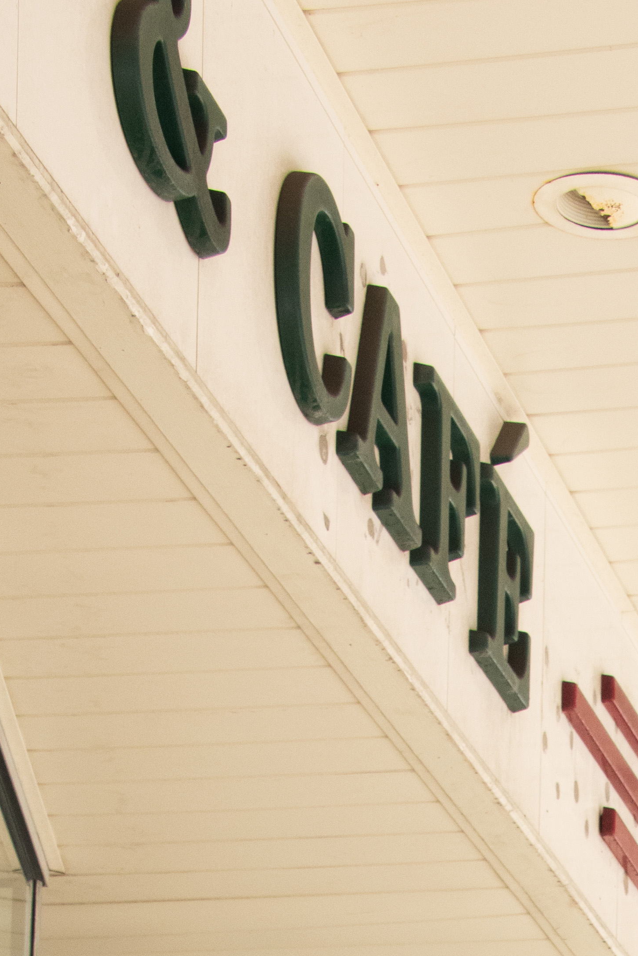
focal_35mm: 152
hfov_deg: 9.0
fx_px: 4038
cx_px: 688
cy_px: 1562
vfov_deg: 12.6
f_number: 11
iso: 1000
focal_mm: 45
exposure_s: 1/200
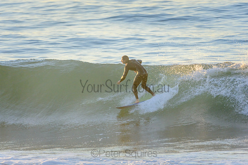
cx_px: 124
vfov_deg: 1.8
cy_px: 82
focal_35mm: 750
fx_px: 5169
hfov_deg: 2.7
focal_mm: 500
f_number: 5.6
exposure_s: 1/1250
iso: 450
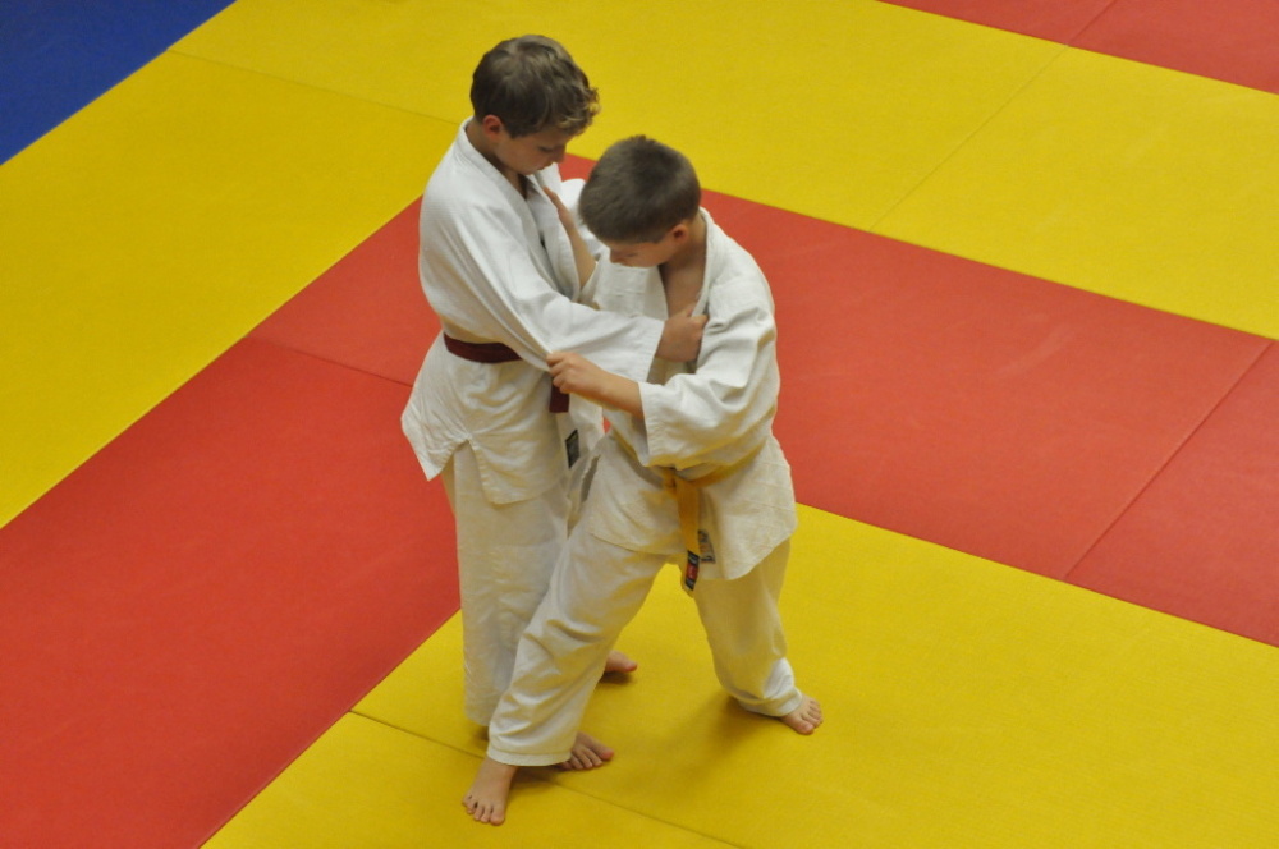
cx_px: 640
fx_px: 3726
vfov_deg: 13.0
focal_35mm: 105
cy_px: 424
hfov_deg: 19.5
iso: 2500
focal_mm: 70
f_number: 4.5
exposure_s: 1/320
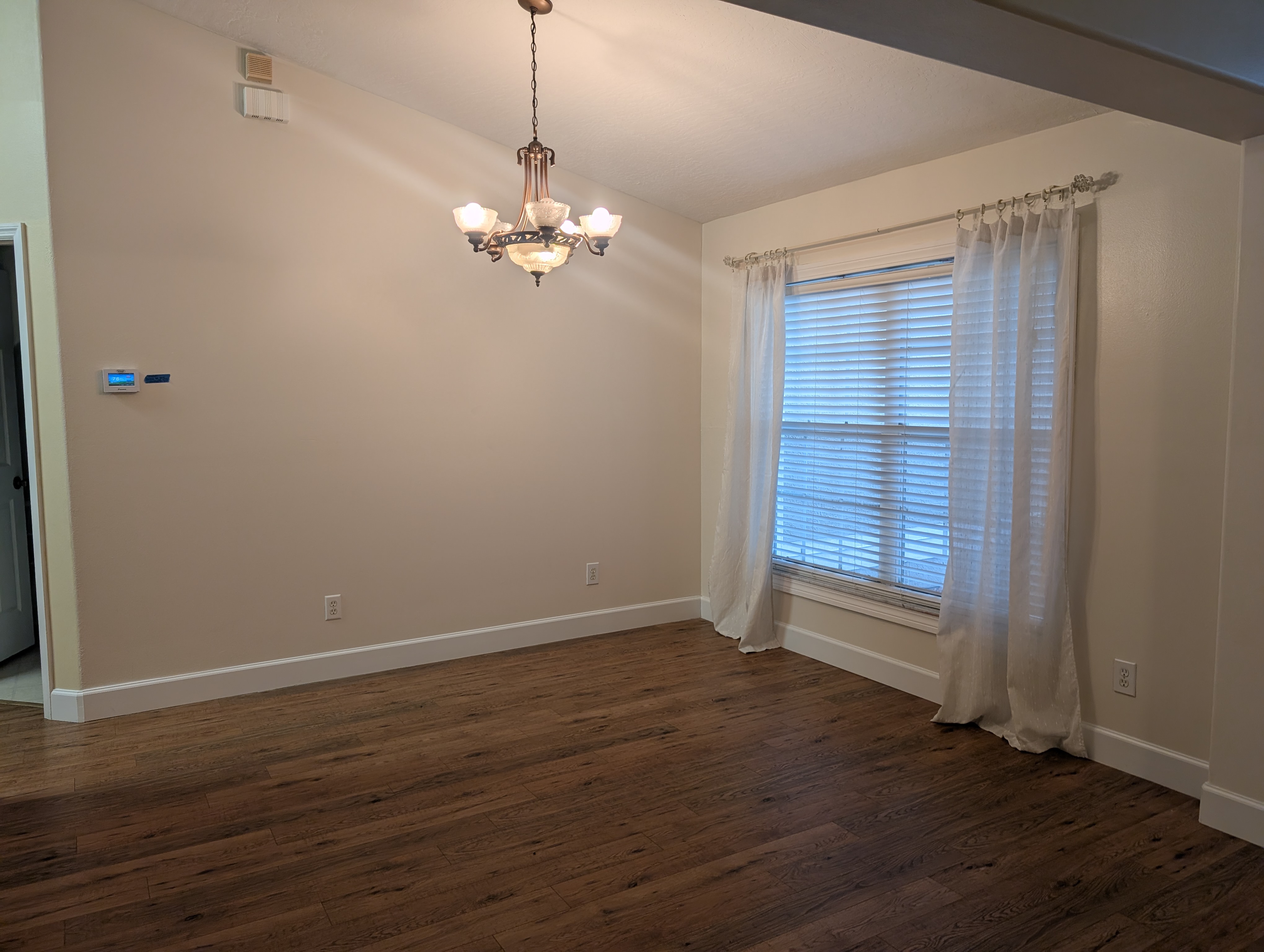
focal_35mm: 24
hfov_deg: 71.5
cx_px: 632
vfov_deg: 56.9
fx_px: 878
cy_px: 476
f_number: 1.68
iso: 30
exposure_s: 1/120
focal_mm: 6.9
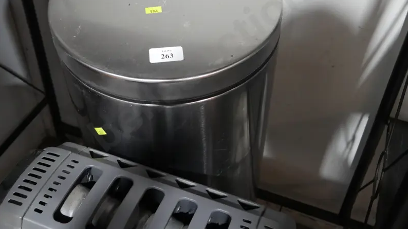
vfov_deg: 26.2
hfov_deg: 45.5
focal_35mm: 45
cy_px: 58
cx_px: 212
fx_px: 487
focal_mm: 16
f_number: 3.6
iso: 1250
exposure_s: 1/60
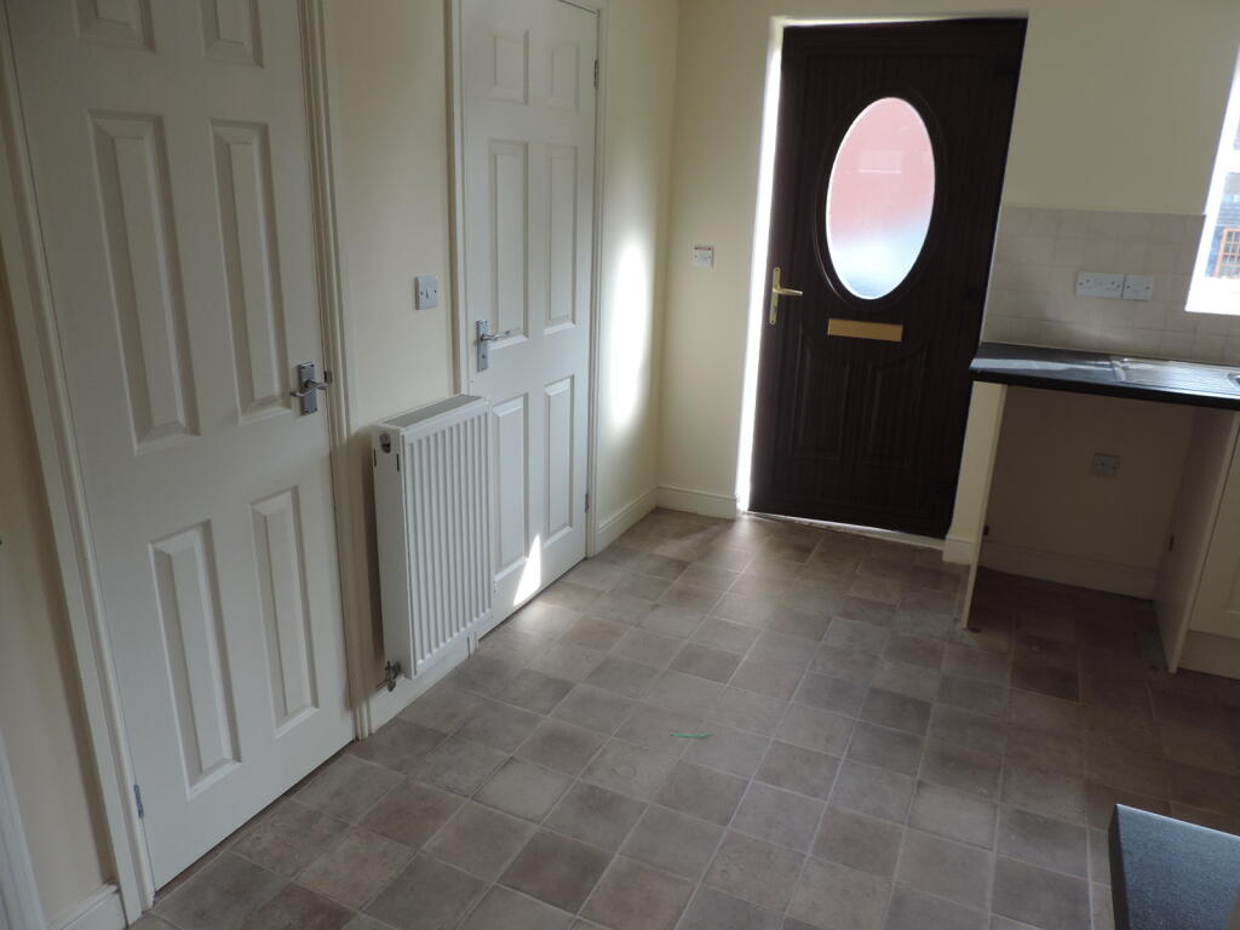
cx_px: 620
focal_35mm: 24
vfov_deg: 56.8
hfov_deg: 71.6
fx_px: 860
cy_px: 465
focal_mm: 4.3
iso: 80
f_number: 3
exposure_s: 1/40
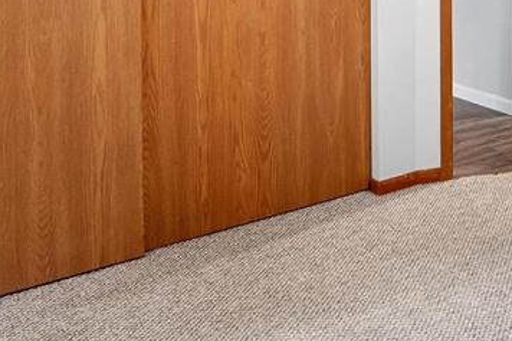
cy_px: -79
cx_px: 562
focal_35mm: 46
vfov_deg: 25.8
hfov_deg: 36.3
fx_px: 654
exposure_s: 1/1.67
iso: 640
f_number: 9
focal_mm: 8
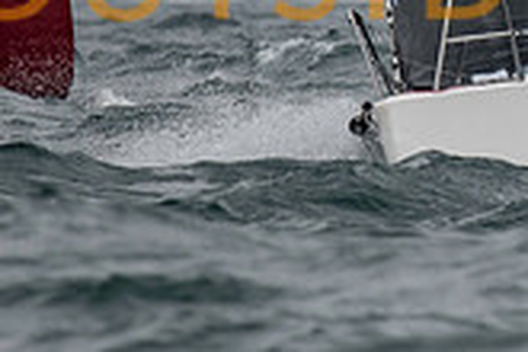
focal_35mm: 1629
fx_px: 23890
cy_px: -46
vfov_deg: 0.8
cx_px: 646
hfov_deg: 1.3
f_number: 4
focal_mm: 300
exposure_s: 1/4000
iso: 400
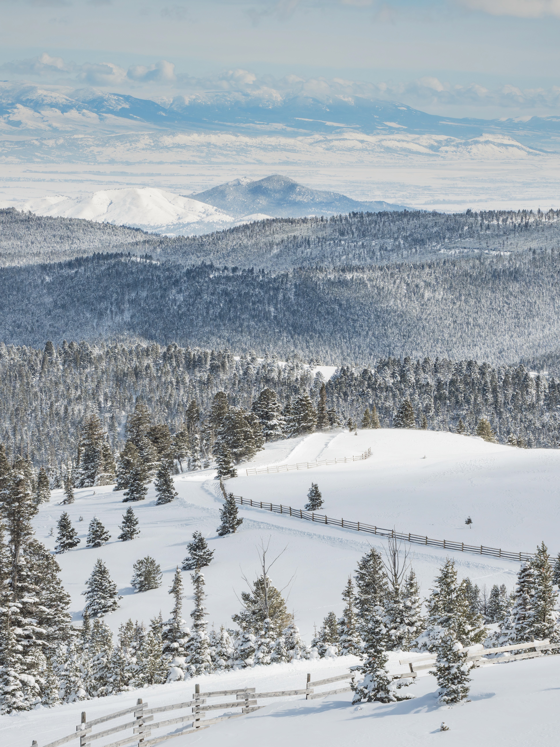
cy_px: 374
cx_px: 280
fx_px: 2847
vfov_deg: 14.9
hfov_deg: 11.2
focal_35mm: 132
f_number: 11
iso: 200
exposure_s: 1/320
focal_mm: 66
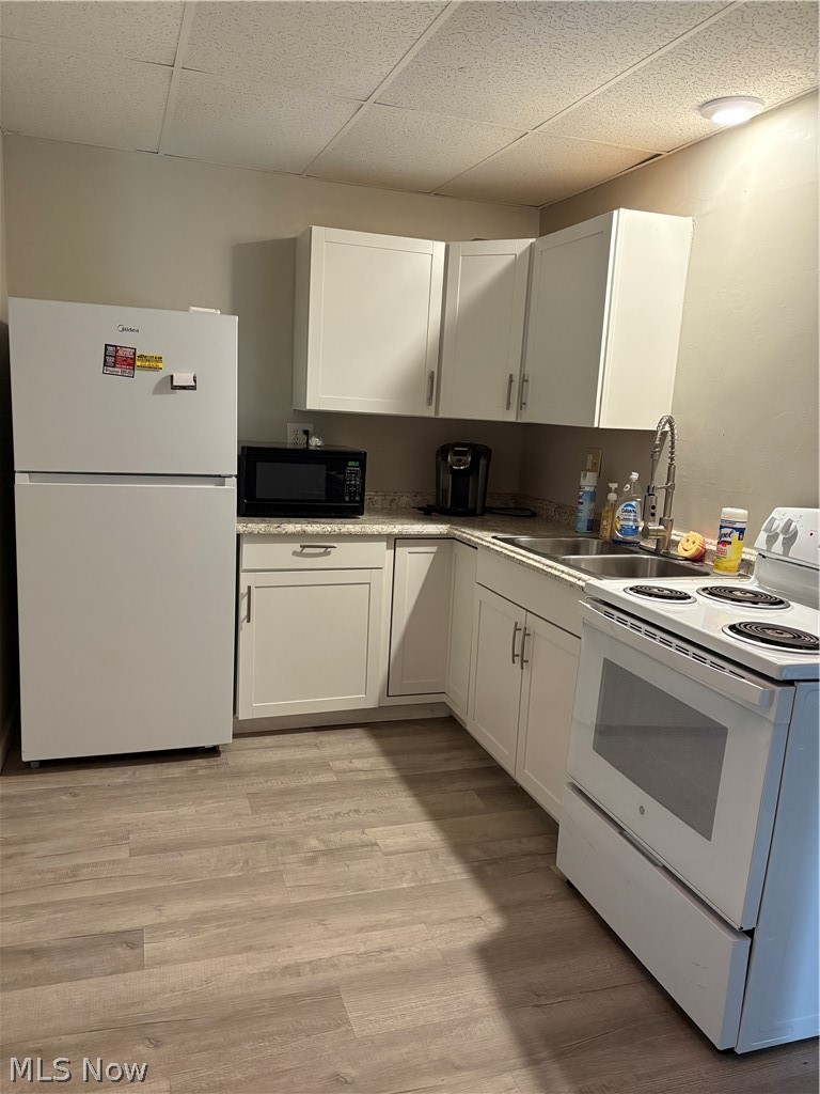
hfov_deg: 53.1
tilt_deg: -9.0
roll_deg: -3.2
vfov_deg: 67.3
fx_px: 821
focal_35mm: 26
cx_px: 410
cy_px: 547
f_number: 1.6
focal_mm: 5.96
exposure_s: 1/60
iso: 250
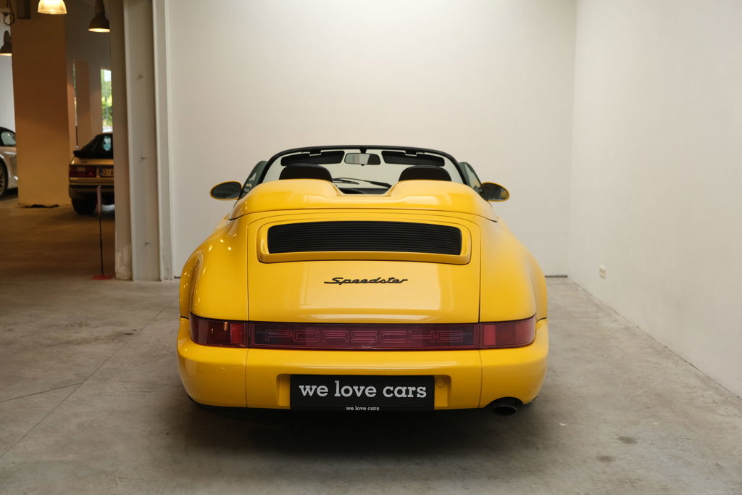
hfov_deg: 45.4
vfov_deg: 31.2
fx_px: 886
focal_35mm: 43
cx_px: 371
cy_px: 248
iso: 640
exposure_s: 1/160
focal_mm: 28.9
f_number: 3.2
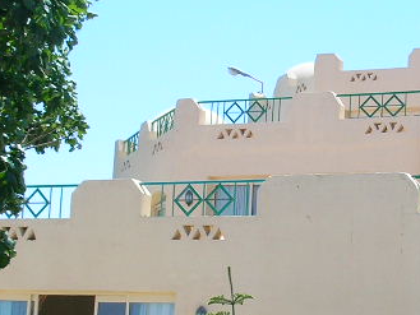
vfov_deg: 13.6
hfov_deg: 17.9
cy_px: 193
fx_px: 1323
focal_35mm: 109
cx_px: 313
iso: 50
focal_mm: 5.8
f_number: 8.5
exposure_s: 1/77.8
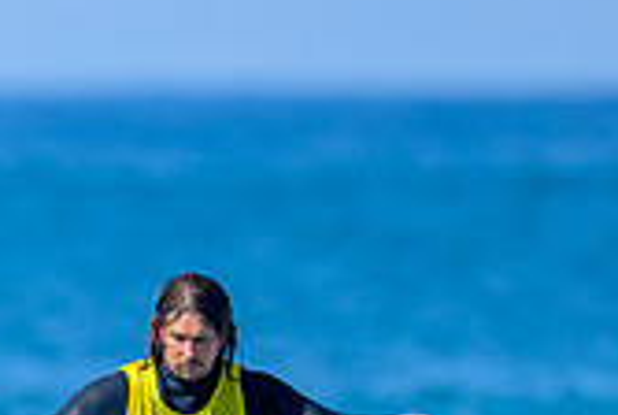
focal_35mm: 3813
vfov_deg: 0.4
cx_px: -329
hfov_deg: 0.5
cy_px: 548
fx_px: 65572
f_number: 6.3
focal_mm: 800
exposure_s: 1/2000
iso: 320
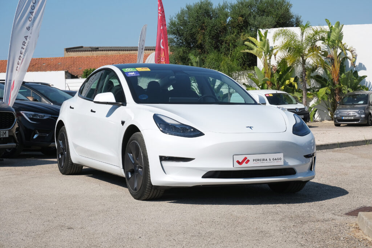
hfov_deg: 29.7
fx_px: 703
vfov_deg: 20.0
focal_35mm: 68
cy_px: 124
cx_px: 186
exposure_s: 1/500
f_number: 9
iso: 160
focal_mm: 45
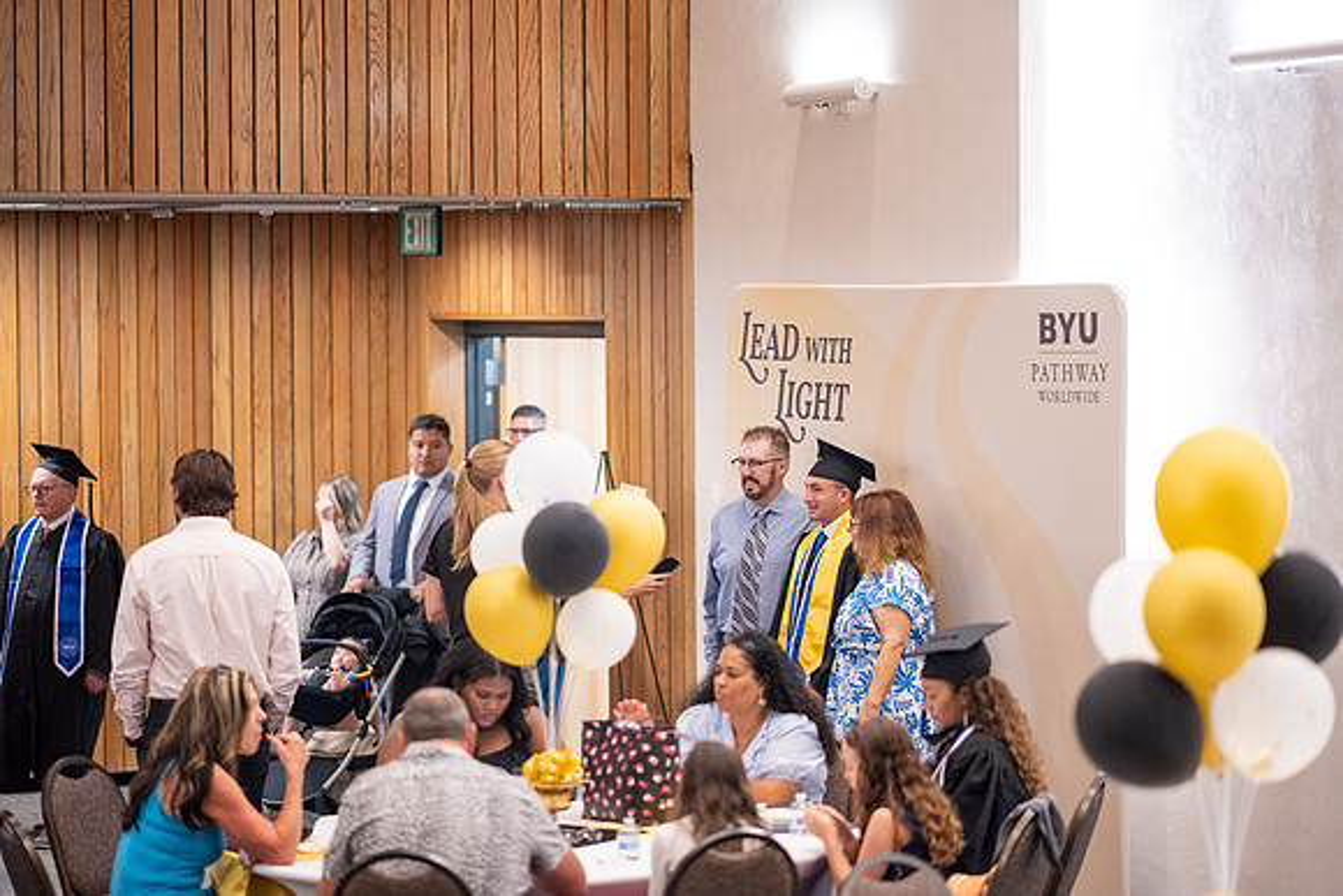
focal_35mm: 105
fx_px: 3918
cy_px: 448
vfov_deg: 13.0
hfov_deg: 19.5
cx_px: 672
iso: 1000
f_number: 1.4
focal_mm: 105
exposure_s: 1/125
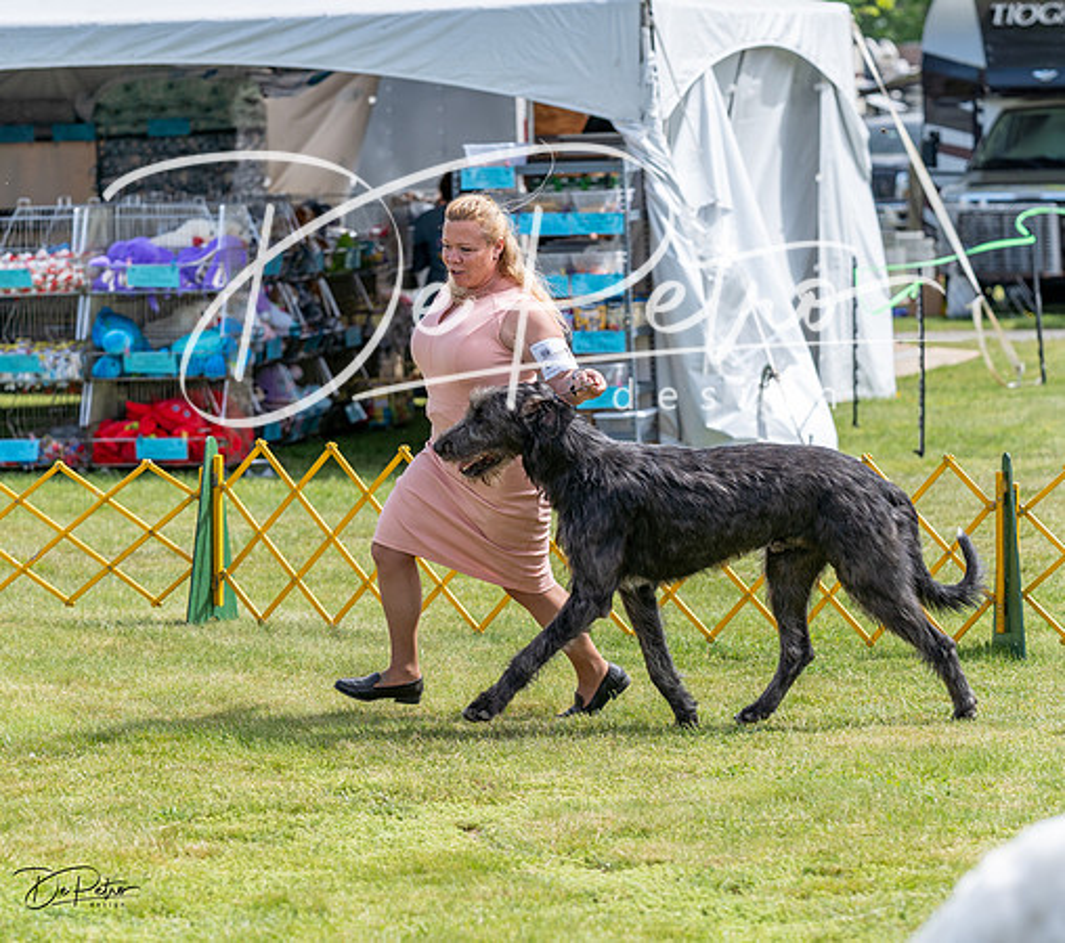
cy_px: 441
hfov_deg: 11.5
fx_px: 5308
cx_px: 497
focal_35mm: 161
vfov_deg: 10.2
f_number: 3.5
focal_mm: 111
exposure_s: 1/1000
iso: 100
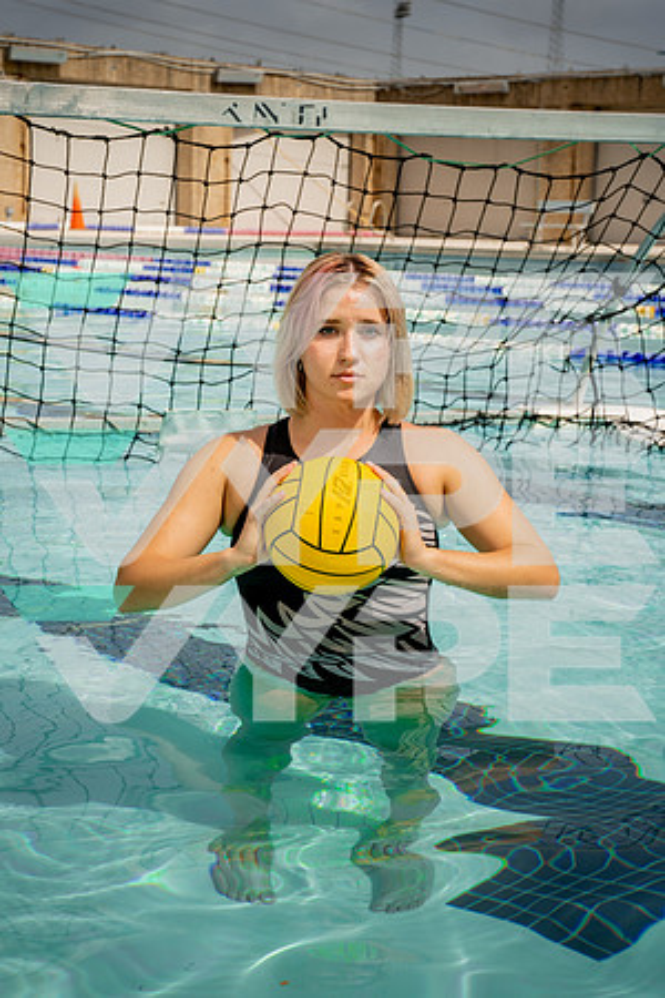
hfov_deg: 19.5
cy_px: 499
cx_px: 332
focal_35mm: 70
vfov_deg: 28.8
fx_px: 1939
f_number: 9
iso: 50
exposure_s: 1/250
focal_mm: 70
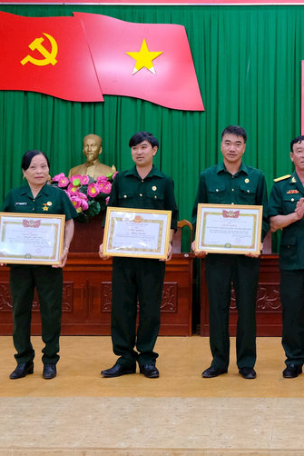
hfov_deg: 25.1
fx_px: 658
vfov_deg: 38.0
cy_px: 184
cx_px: 284
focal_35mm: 52
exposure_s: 1/100
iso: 2500
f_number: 4
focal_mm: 19.2
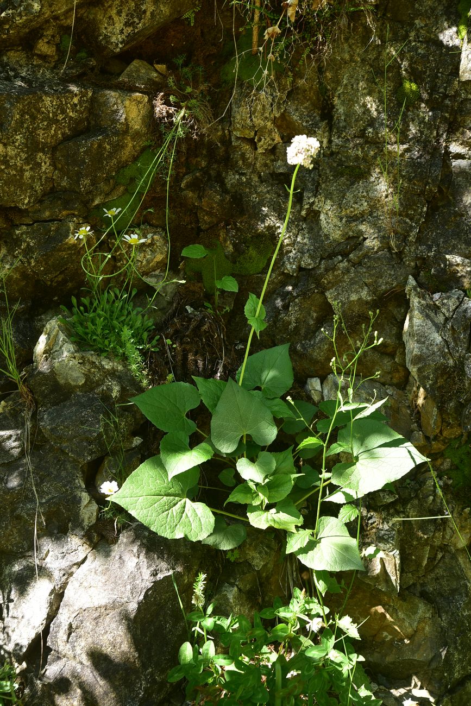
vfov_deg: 39.6
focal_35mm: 50
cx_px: 236
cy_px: 353
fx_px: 981
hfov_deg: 27.0
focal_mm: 50
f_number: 6.3
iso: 160
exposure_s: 1/125
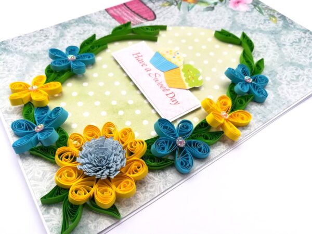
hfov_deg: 67.3
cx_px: 156
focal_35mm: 26
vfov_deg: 53.1
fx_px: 234
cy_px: 117
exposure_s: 1/502
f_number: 2.2
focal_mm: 3.83
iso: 50
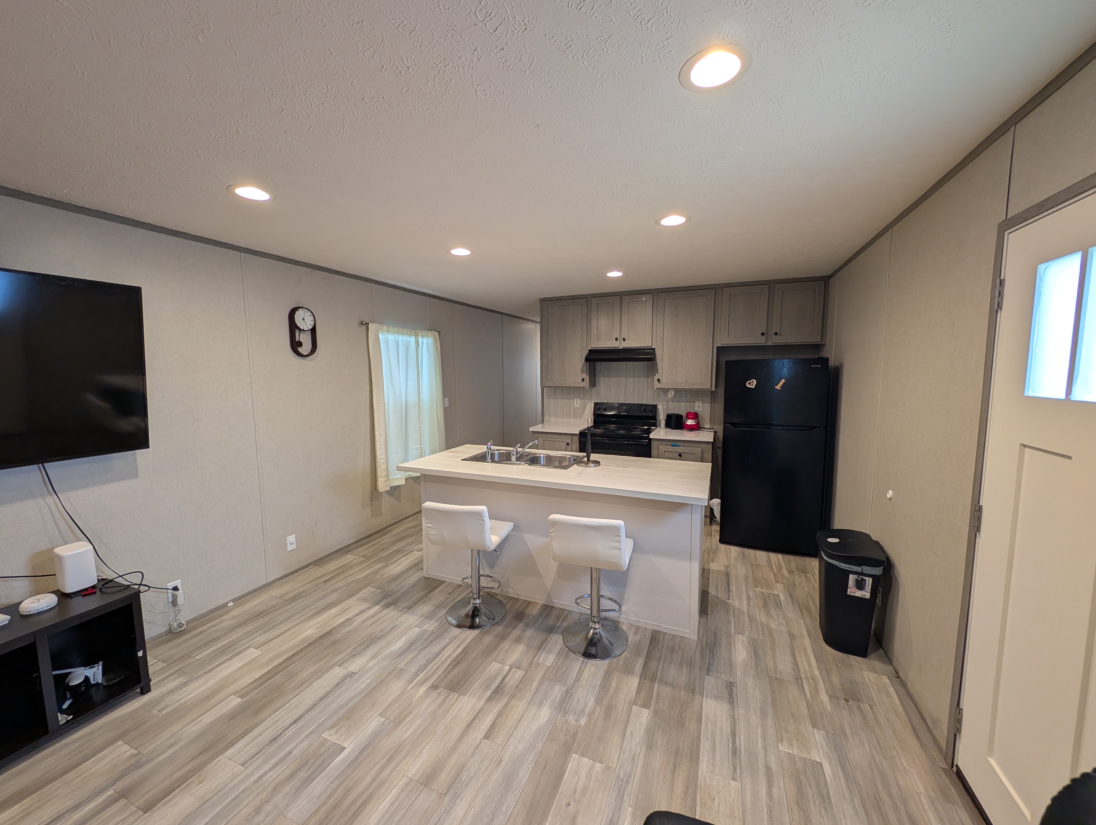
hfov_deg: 110.5
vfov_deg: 94.6
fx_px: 380
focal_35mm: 12
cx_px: 548
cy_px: 412
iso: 54
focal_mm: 2.23
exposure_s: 1/60
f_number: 1.95
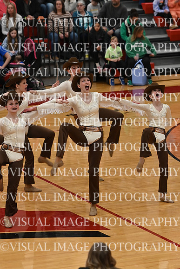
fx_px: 1372
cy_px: 134
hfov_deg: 7.5
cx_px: 90
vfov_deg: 11.2
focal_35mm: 183
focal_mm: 122
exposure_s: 1/400
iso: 3200
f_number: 4
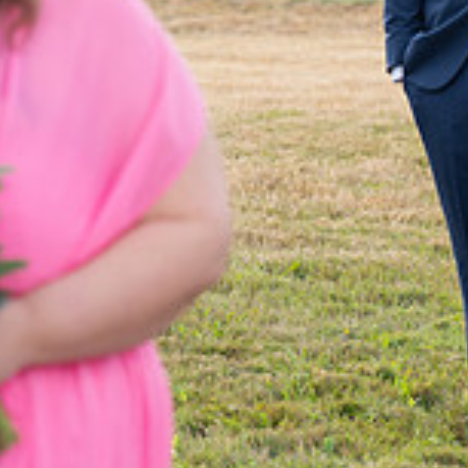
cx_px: 639
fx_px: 4191
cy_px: 14
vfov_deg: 6.4
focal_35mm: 274
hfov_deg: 6.3
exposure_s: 1/800
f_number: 4.5
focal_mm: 85
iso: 400
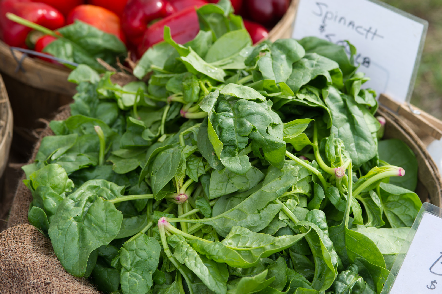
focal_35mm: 105
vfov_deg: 13.0
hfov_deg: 19.5
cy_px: 147
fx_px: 1288
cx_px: 221
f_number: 6.3
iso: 200
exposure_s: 1/160
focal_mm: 105
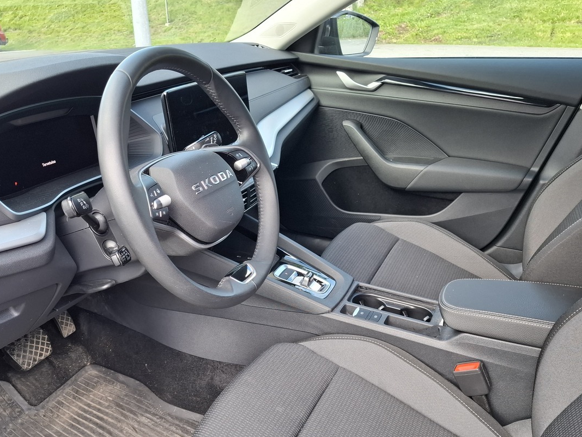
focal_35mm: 31
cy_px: 275
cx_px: 247
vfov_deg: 45.0
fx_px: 521
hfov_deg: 58.1
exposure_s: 1/100
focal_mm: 5.54
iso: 50
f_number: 1.8
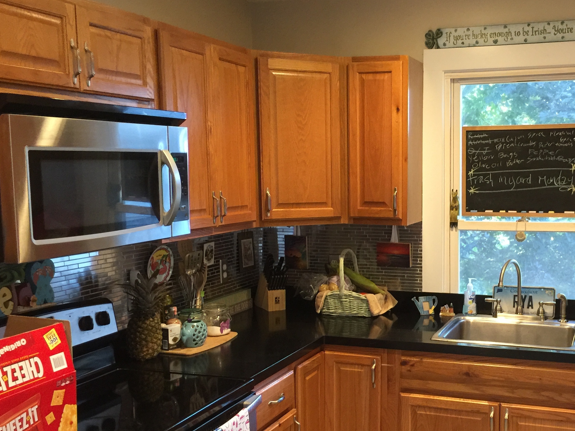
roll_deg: -1.3
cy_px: 270
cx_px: 394
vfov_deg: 34.2
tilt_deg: -8.3
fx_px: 698
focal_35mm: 42
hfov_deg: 44.0
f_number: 2.2
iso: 100
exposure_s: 1/15
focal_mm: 4.15
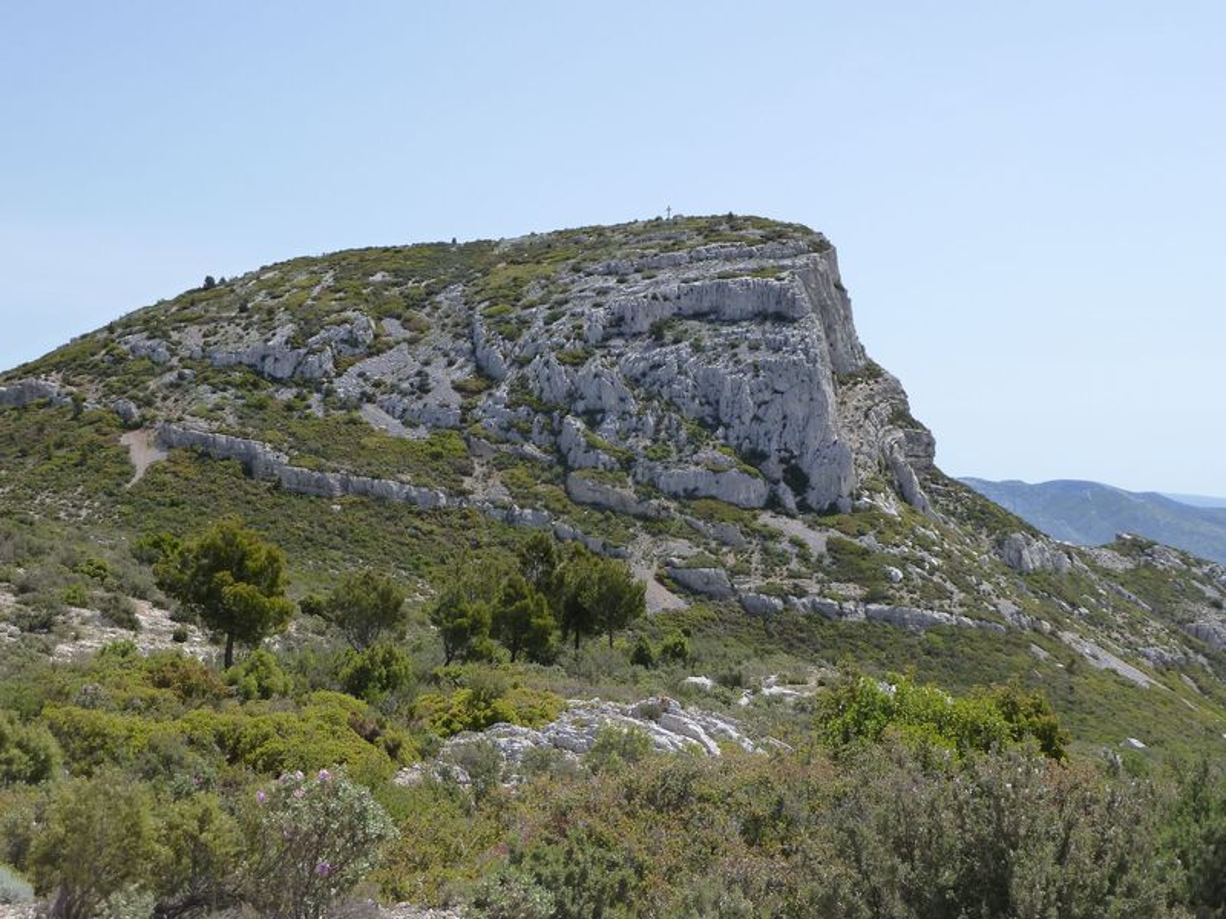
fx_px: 1842
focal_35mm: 52
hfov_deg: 36.8
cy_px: 460
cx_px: 613
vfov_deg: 28.0
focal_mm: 8.5
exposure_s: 1/500
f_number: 5
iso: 125
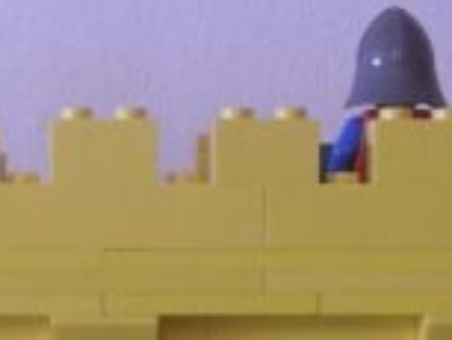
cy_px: 284
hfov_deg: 13.9
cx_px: 115
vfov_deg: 10.5
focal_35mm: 141
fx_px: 1843
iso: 400
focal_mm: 7.5
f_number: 2.7
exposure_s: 1/25.4
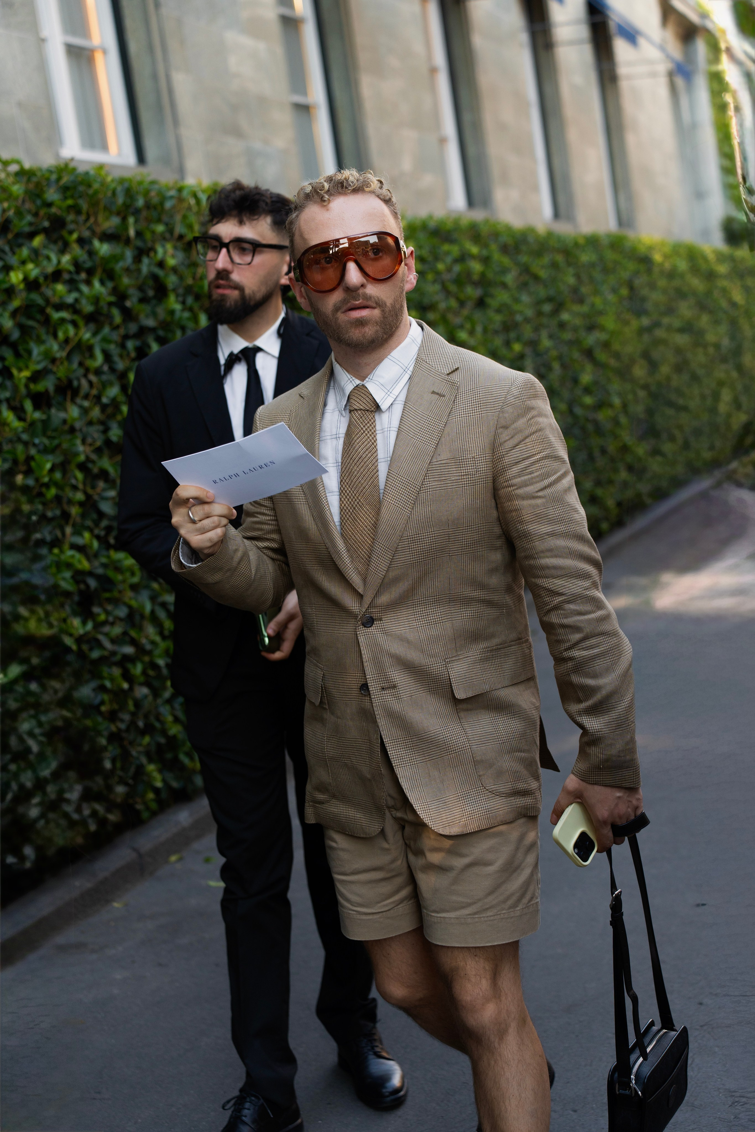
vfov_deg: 41.1
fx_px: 1510
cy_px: 566
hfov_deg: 28.1
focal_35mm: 48
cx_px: 378
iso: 640
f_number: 2.8
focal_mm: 48
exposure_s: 1/1000
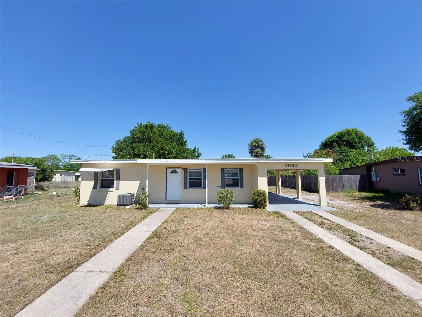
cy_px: 158
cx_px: 211
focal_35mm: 13
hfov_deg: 106.2
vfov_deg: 89.9
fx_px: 158
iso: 50
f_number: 2.2
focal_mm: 1.74
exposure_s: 1/1789
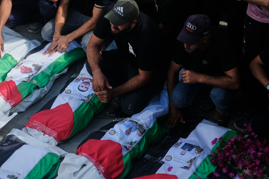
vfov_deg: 9.9
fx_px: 1031
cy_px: 52
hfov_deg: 14.8
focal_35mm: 138
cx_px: 98
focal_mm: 55
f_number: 2.8
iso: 200
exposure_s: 1/2000
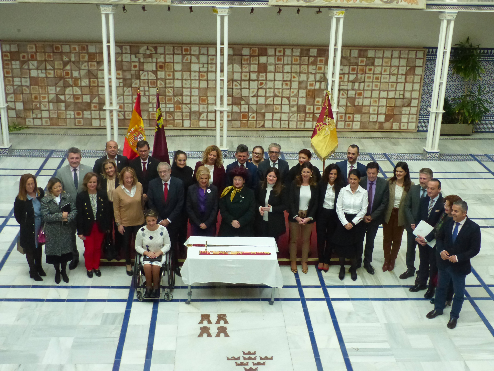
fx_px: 671
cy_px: 186
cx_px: 247
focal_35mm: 47
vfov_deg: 30.9
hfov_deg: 40.4
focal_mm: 8.4
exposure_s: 1/1000
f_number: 2.8
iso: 800
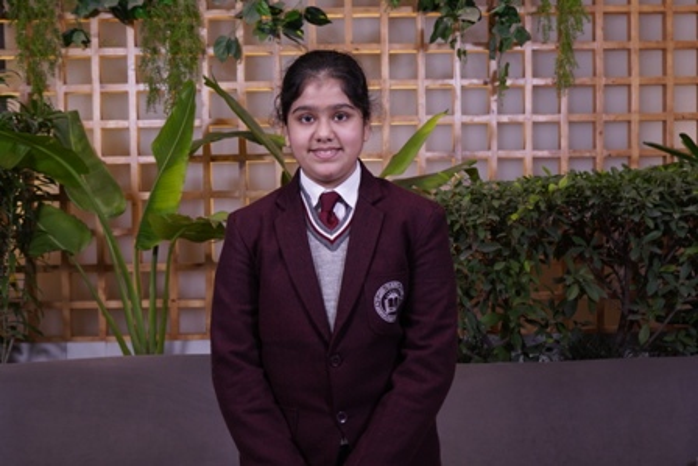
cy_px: 233
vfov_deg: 31.9
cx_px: 349
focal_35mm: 42
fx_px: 815
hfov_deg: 46.4
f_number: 5
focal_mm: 28
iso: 500
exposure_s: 1/125
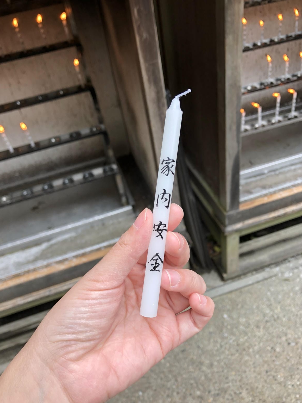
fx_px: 349
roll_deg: +9.4
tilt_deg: -37.1
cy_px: 196
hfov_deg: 46.8
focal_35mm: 30
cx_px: 155
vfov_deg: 60.0
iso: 32
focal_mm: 3.99
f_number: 1.8
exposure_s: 1/120
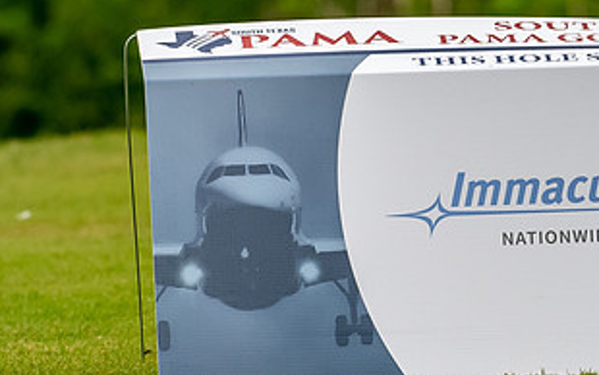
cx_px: 553
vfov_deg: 2.3
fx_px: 9341
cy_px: 175
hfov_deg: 3.7
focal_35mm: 572
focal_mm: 200
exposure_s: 1/2000
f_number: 5.6
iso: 1400
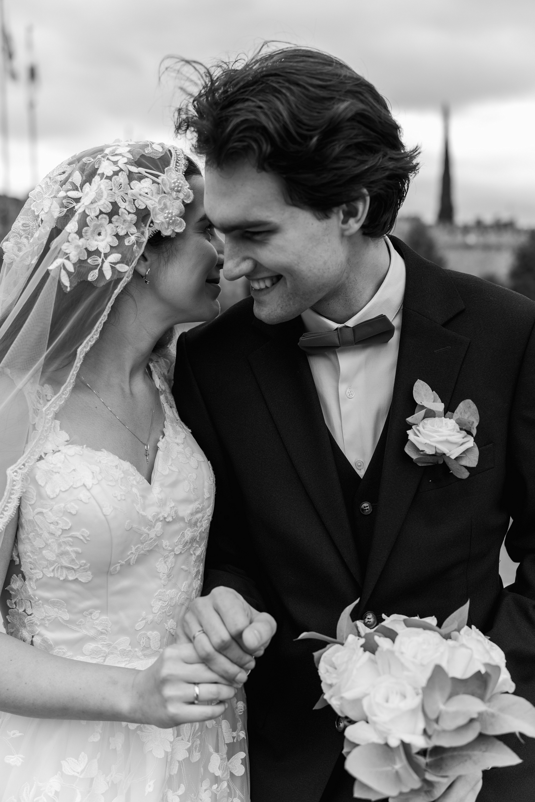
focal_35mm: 38
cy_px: 401
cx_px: 268
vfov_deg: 50.7
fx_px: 847
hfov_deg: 35.1
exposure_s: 1/125
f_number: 2.8
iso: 100
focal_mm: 38
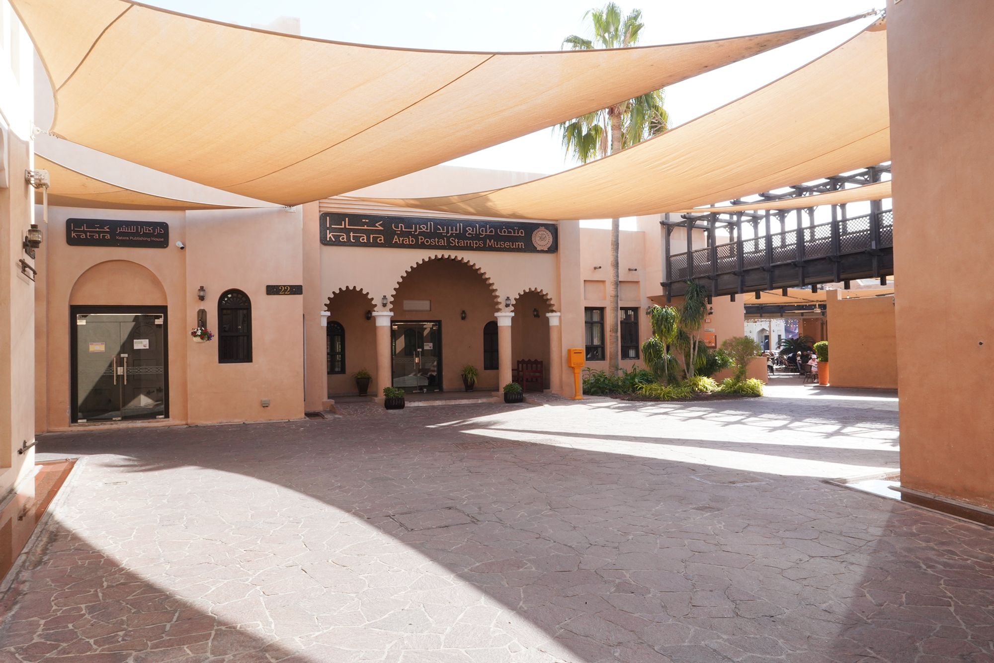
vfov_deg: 53.1
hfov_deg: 73.7
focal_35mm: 24
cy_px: 332
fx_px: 663
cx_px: 497
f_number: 22
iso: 800
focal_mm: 24
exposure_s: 1/100
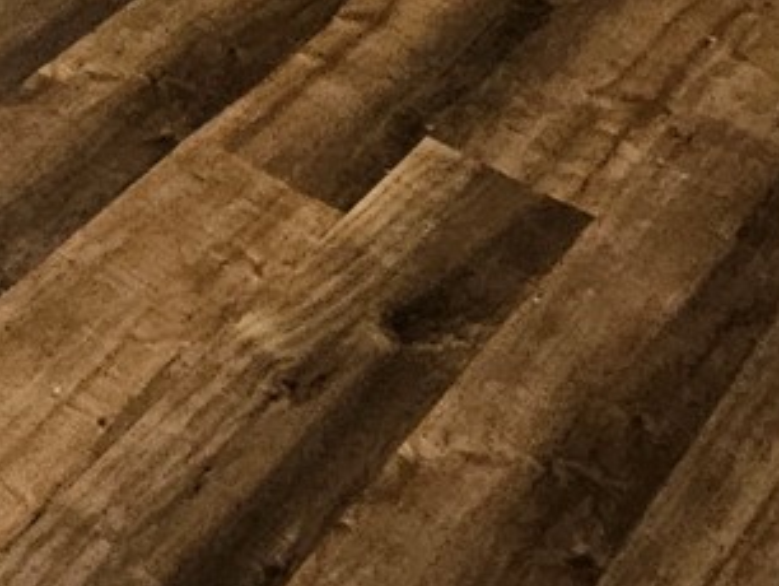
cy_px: -943
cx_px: -980
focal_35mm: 87
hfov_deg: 15.3
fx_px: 1959
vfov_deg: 12.3
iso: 320
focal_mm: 2.2
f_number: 2.2
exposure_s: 1/40
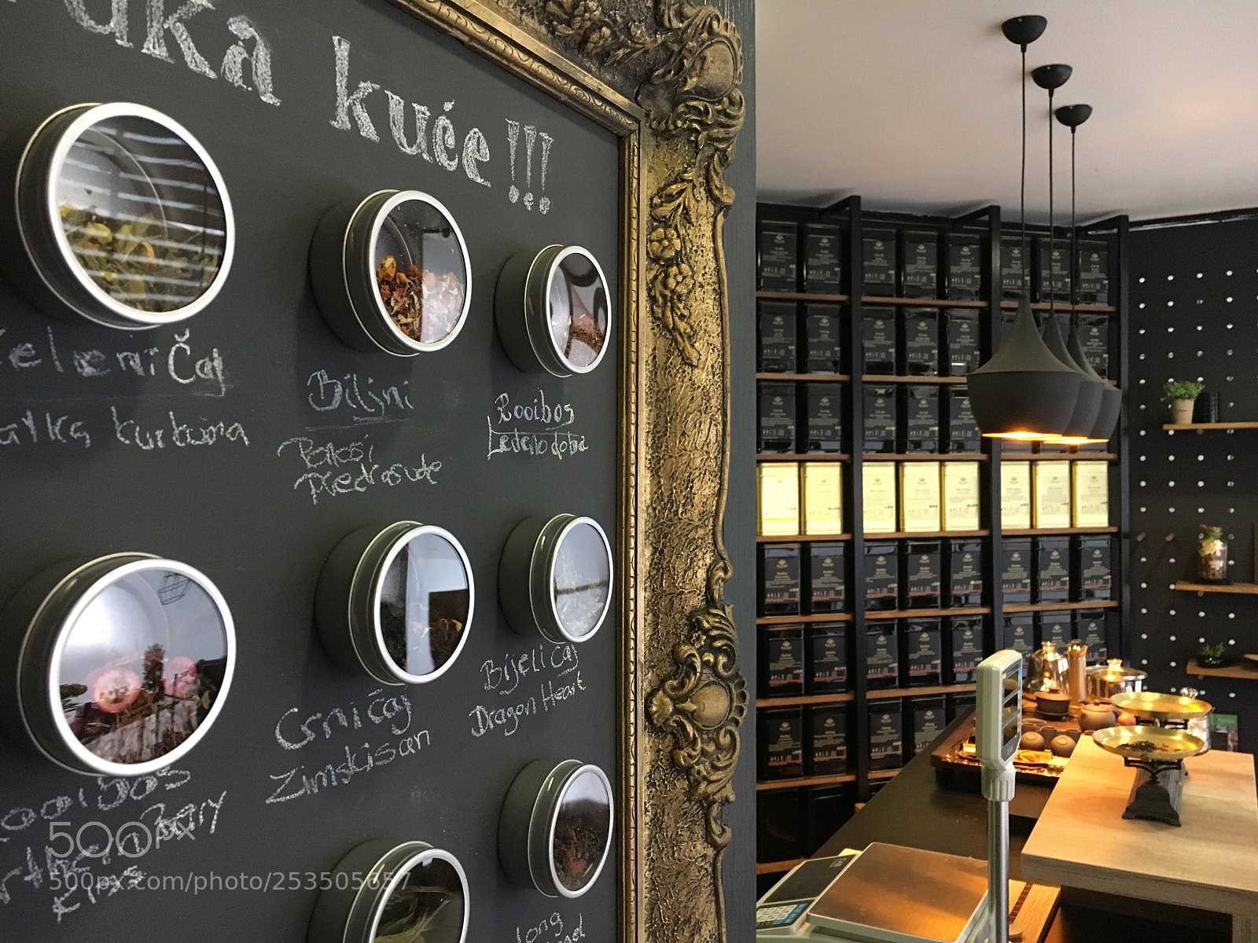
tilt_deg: +0.4
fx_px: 1054
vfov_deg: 48.2
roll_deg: +0.9
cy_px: 472
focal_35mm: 29
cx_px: 629
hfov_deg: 61.7
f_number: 2.2
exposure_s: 1/17
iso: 200
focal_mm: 4.15
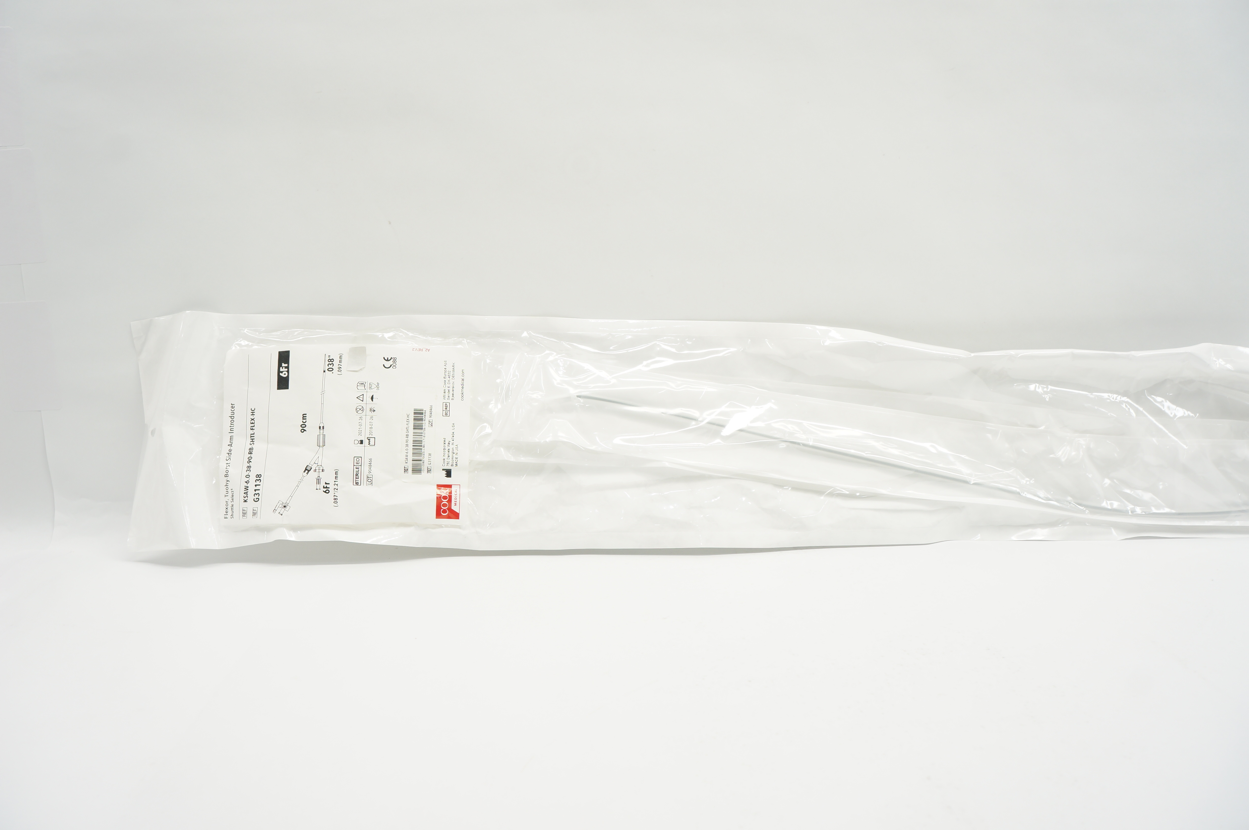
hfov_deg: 67.4
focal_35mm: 27
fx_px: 936
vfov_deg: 47.8
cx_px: 624
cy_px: 415
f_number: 7.1
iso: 200
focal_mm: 18
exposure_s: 1/25
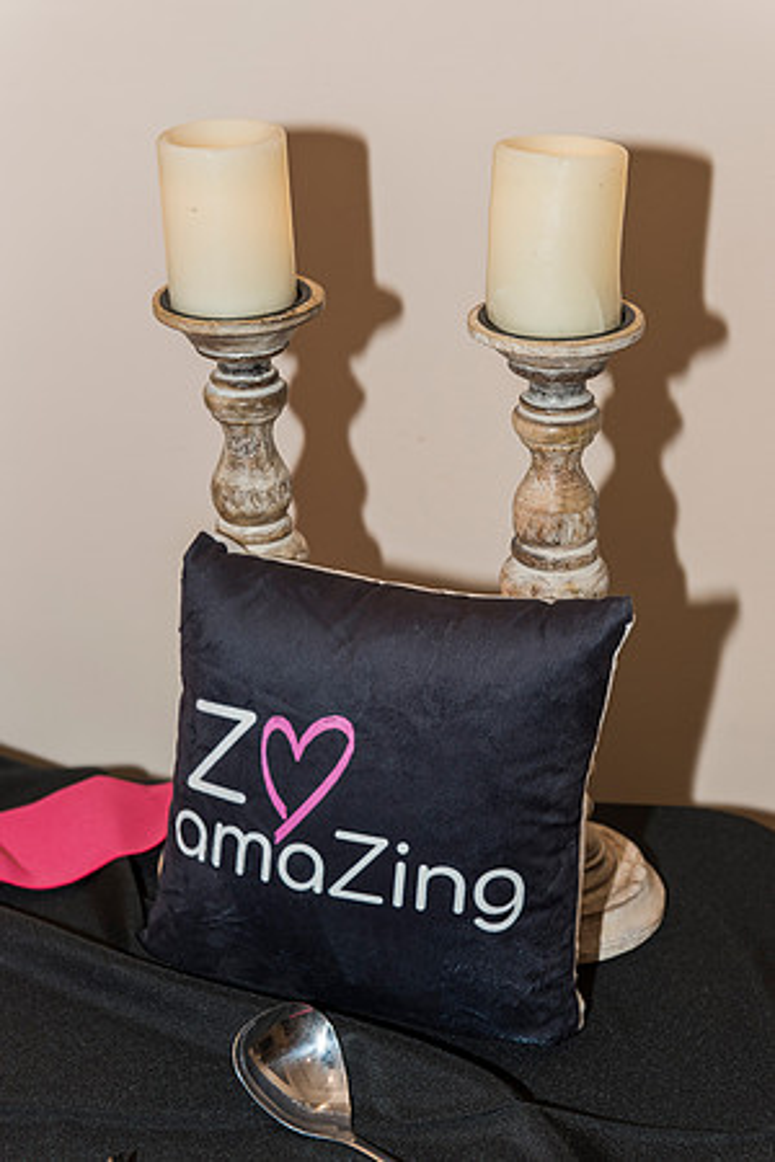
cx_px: 388
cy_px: 581
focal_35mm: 62
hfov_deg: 21.9
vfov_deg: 32.4
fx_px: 2002
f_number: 5
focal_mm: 62
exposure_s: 1/125
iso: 800
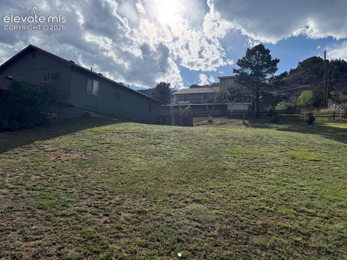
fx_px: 241
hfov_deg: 71.6
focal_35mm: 24
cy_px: 130
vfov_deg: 56.8
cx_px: 174
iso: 125
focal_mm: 6.76
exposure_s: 1/11905
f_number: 1.78
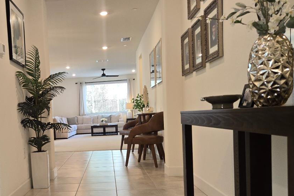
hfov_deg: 43.8
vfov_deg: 30.8
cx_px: 71
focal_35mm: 43
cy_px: 140
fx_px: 351
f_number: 1.8
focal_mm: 5.4
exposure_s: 1/60
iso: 100
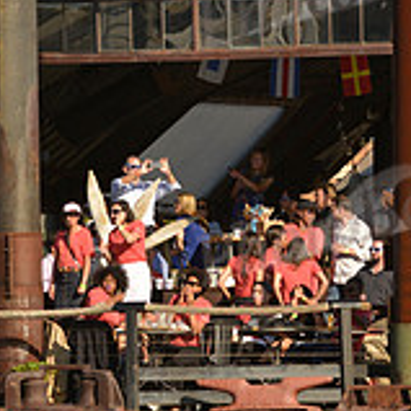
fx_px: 8315
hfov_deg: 2.8
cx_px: 65
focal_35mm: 619
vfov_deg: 2.8
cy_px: 389
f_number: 5.6
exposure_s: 1/1000
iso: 200
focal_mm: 200
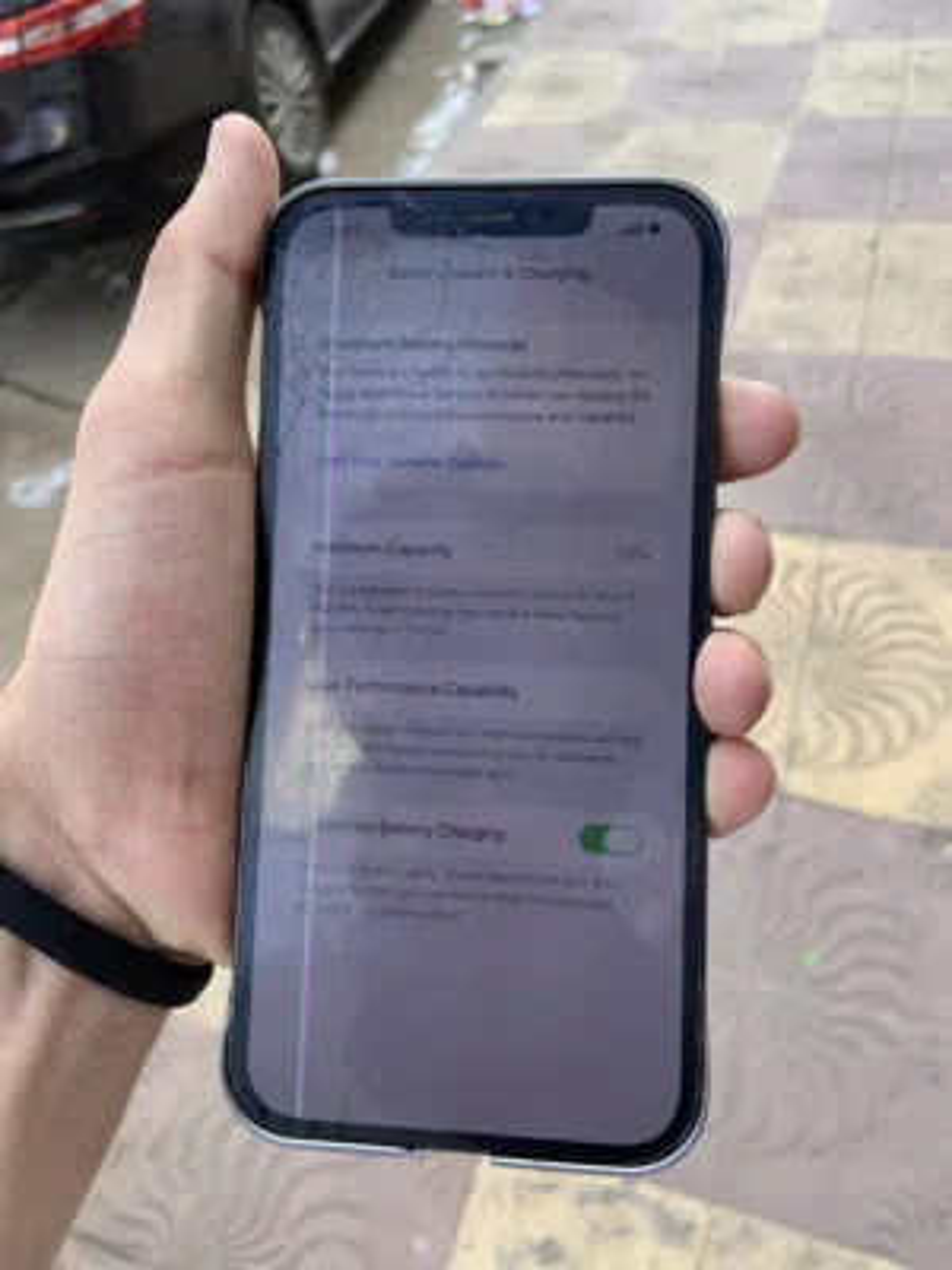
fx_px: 953
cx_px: 476
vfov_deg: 67.3
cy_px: 635
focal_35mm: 26
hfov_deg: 53.1
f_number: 1.8
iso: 25
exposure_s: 1/122
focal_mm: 4.25
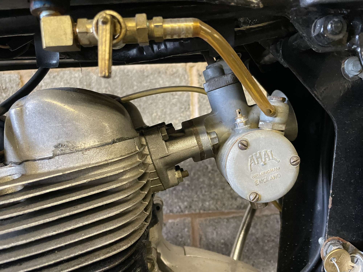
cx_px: 182
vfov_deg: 53.1
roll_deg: +4.0
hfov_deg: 67.3
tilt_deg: -7.6
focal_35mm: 26
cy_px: 136
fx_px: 273
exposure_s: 1/33
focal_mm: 4.2
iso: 500
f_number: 1.6
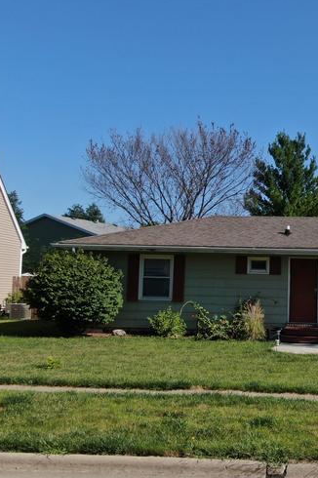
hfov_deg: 25.6
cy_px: 239
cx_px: 286
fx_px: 677
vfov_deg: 38.9
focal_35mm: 51
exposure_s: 1/1250
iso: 100
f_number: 3.3
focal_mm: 6.21
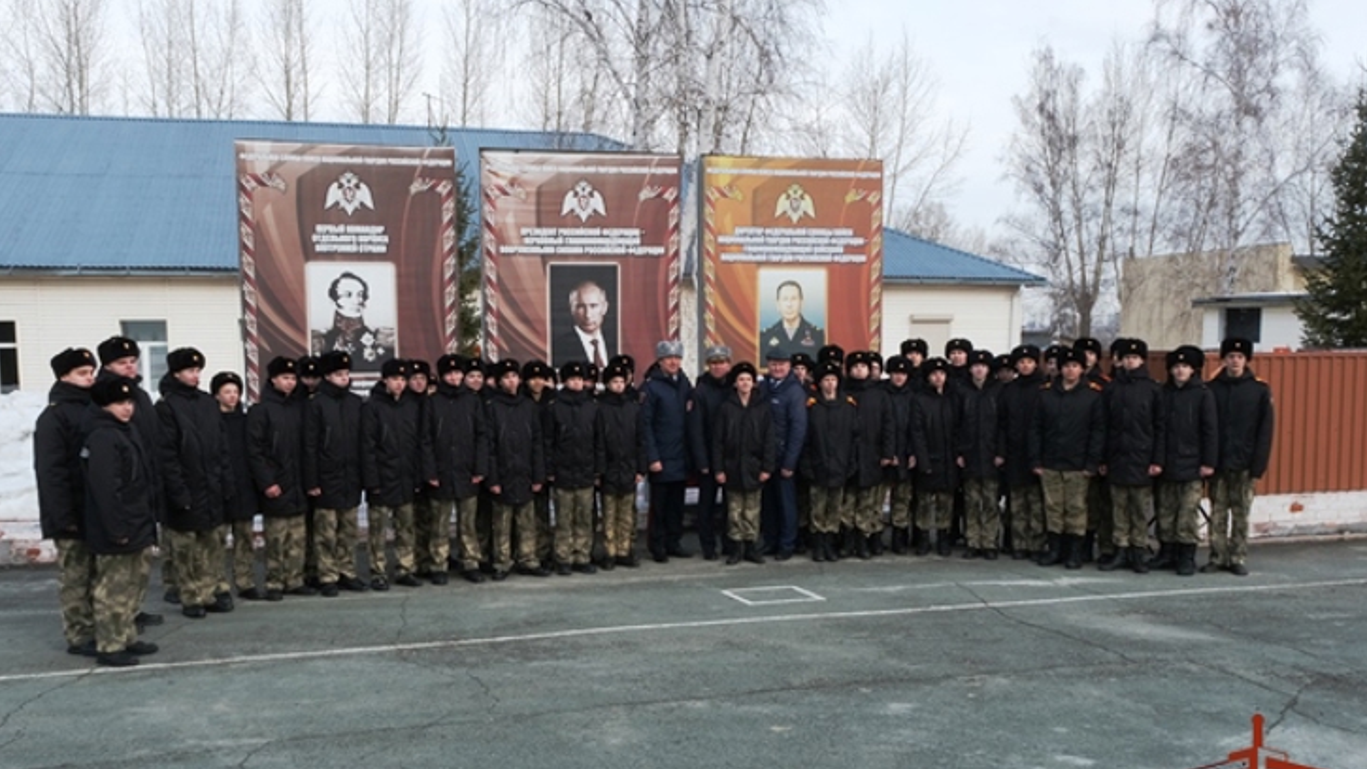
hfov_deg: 71.9
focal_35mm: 26
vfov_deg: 44.2
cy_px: 464
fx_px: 943
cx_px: 667
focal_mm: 16
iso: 160
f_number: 22
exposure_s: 1/25
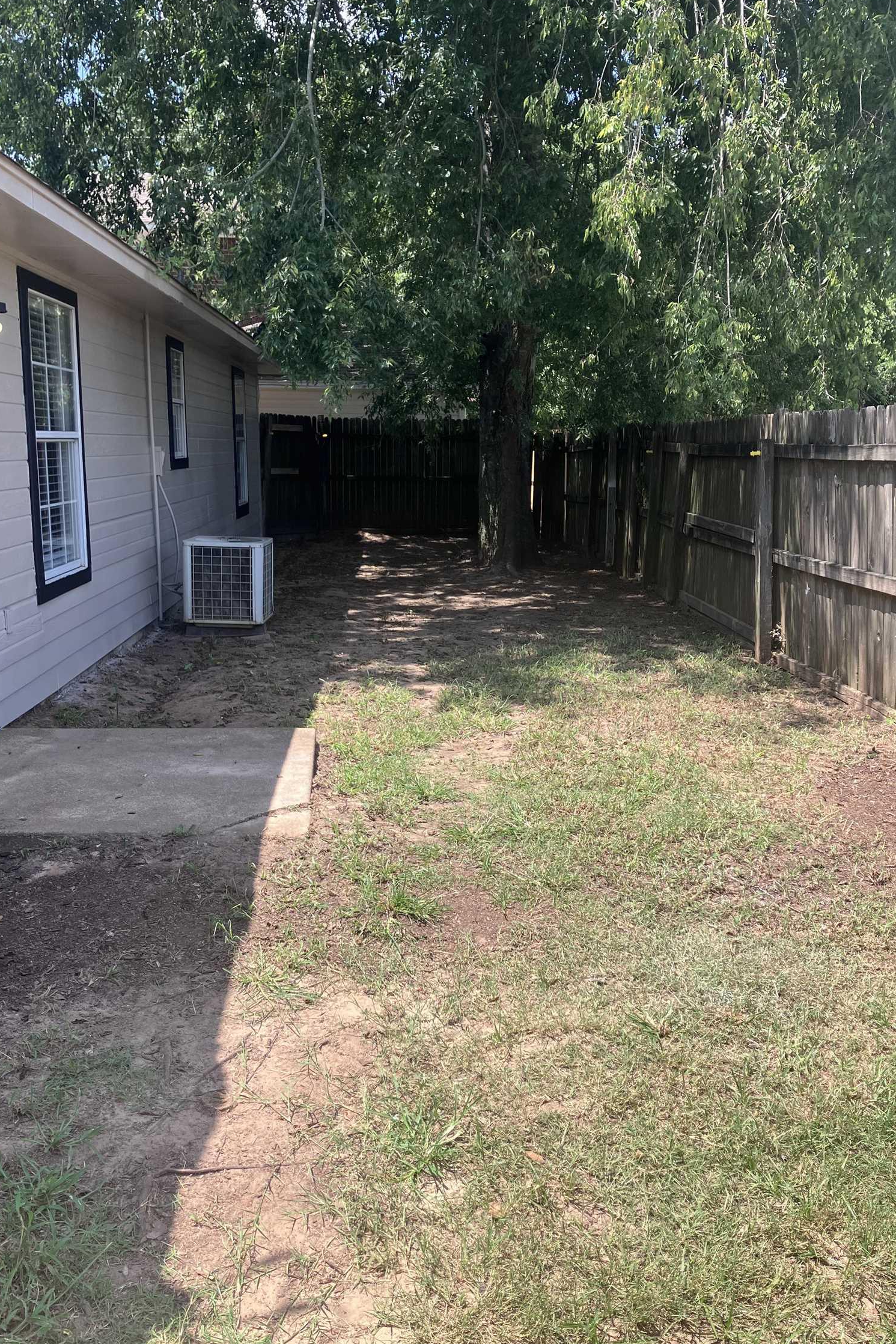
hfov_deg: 43.6
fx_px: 1120
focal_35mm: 30
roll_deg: -0.5
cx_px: 434
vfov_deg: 61.9
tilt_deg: -10.7
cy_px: 674
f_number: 1.8
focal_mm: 3.99
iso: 32
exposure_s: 1/714
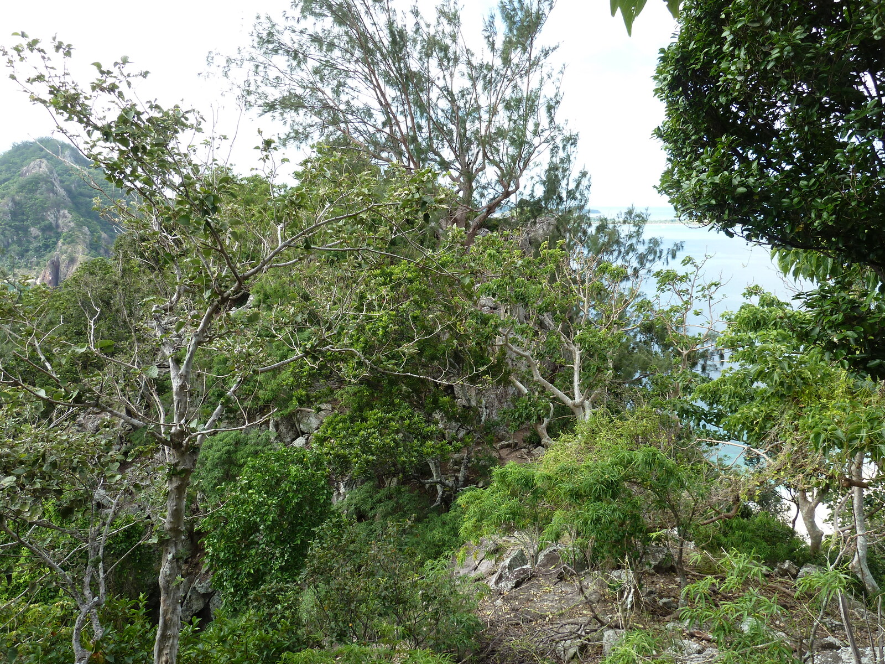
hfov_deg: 69.4
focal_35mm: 25
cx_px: 442
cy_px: 332
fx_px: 639
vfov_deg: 54.9
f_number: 4
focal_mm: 4.1
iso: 80
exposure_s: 1/125
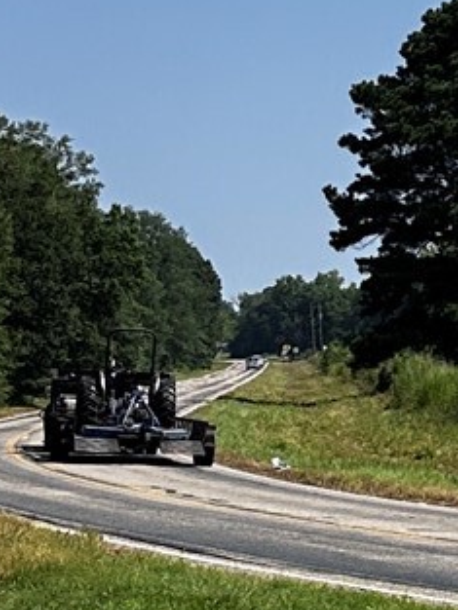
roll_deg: +2.0
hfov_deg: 8.8
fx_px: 2768
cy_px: 195
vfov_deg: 12.6
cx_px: 973
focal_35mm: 157
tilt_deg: +4.2
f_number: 1.78
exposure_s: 1/6623
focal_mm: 6.86
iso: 80
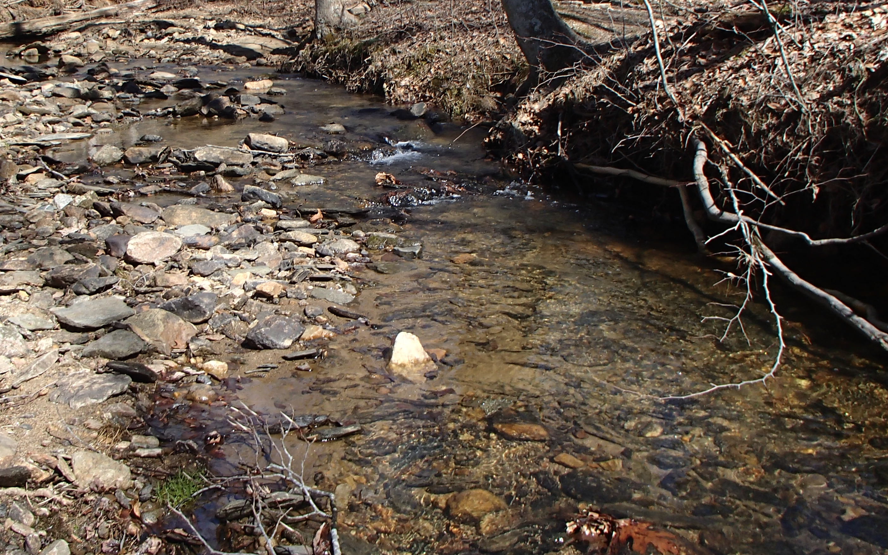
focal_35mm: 42
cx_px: 334
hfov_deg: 46.8
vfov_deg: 30.3
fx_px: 1017
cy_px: 188
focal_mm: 5
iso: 100
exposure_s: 1/500
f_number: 3.9
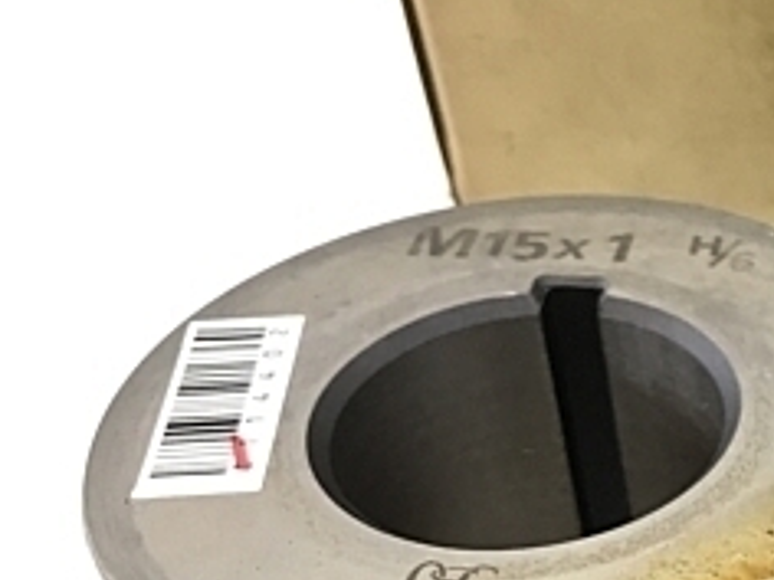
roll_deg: -1.3
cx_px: 1030
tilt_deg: -43.9
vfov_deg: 18.5
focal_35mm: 76
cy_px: 672
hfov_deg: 22.7
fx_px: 1699
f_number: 1.8
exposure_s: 1/20
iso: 40
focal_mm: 3.99
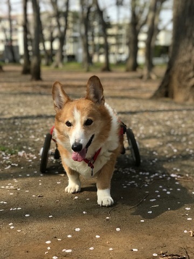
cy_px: 130
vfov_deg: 33.8
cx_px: 97
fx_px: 426
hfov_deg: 25.7
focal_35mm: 57
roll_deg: +0.9
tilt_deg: -7.7
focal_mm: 6.6
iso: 20
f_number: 2.8
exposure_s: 1/409
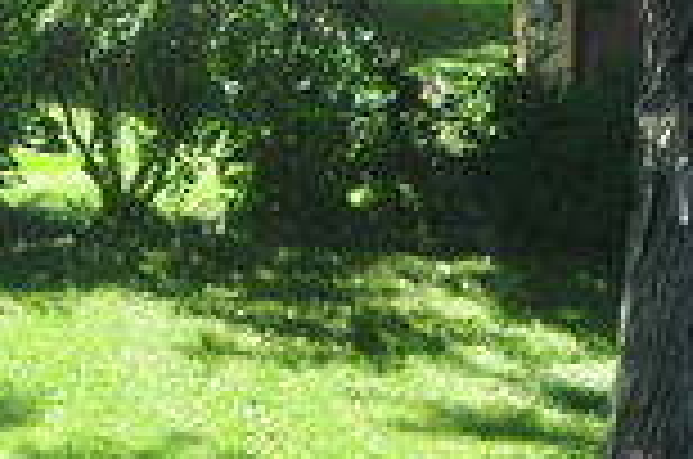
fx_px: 2152
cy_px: -20
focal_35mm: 112
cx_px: -153
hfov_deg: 17.4
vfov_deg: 12.0
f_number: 6.3
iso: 200
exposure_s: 1/160
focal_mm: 18
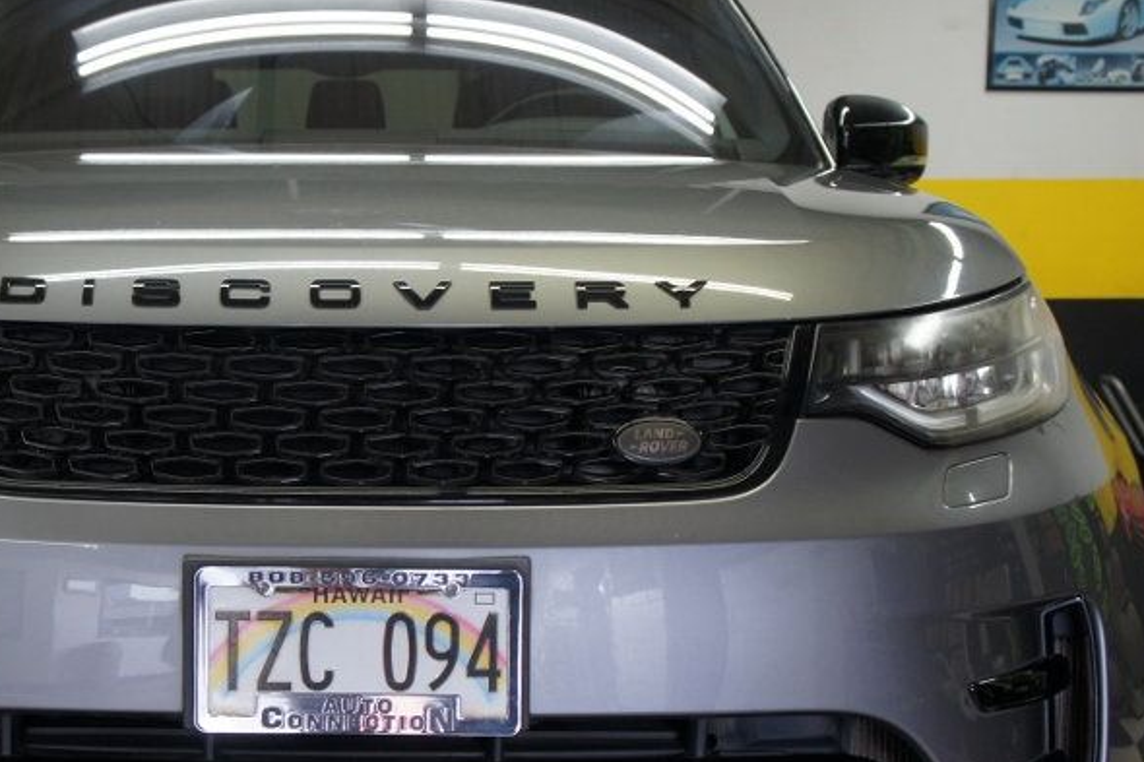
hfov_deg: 33.0
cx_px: 328
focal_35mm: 60
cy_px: 484
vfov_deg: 22.6
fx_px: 1902
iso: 250
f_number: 4
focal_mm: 23
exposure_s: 1/40
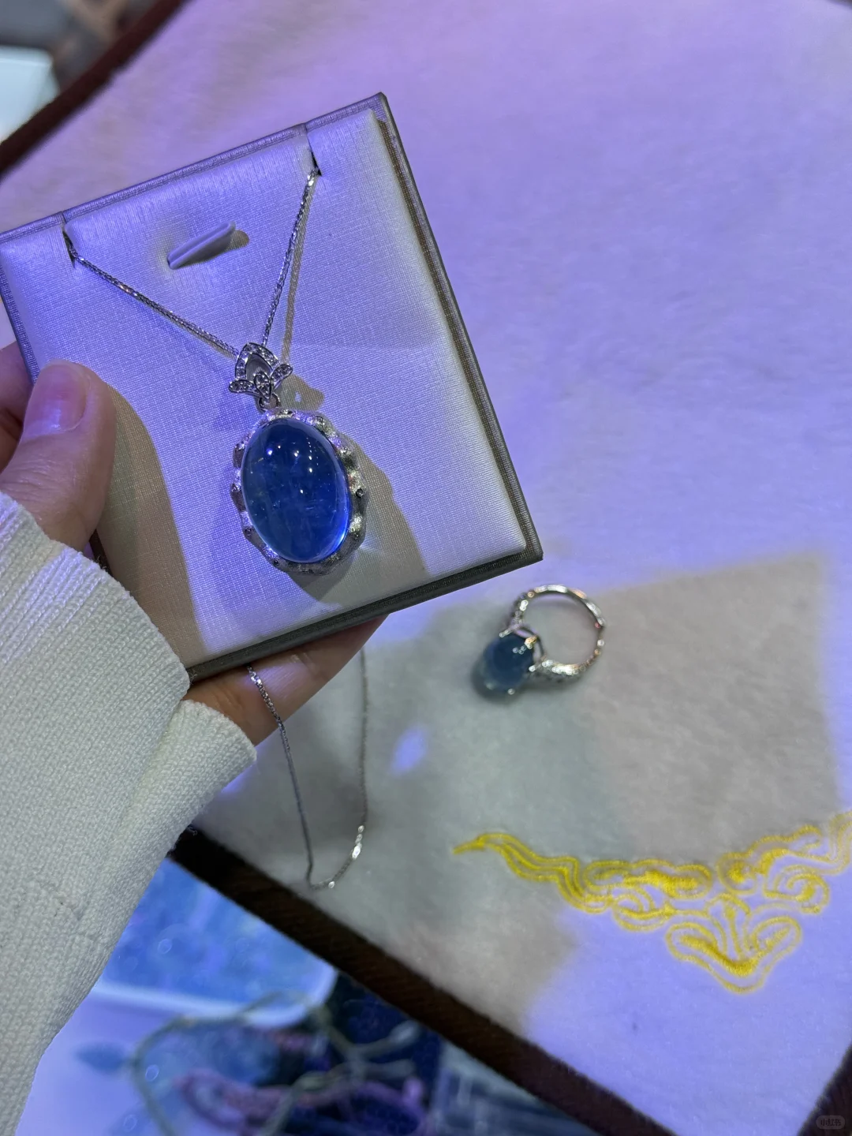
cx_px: 426
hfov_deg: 30.3
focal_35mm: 48
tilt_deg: -58.3
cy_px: 568
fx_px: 1575
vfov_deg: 39.7
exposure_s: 1/469
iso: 80
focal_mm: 6.76
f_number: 1.78
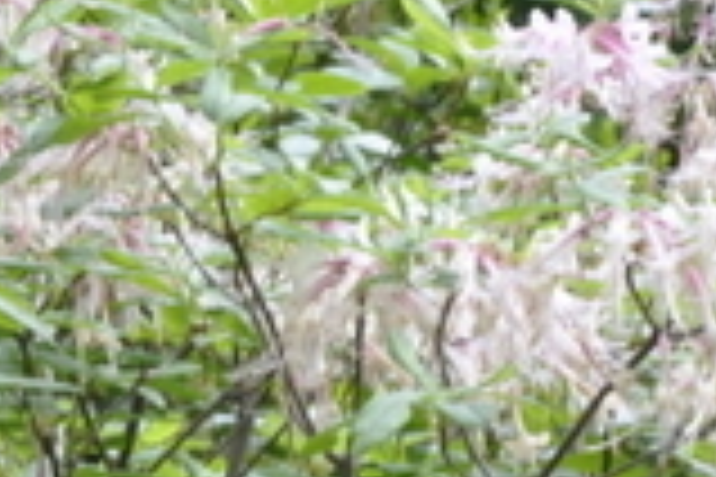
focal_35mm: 362
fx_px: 7199
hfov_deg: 5.7
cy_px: 486
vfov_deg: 3.8
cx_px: 171
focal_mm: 48
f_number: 10
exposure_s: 1/100
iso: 200
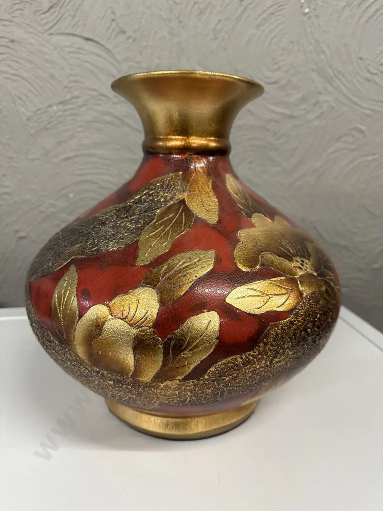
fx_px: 354
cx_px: 192
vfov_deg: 71.6
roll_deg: -0.8
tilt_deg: -14.6
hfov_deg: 56.8
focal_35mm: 24
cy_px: 256
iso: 160
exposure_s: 1/50
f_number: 1.78
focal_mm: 6.86
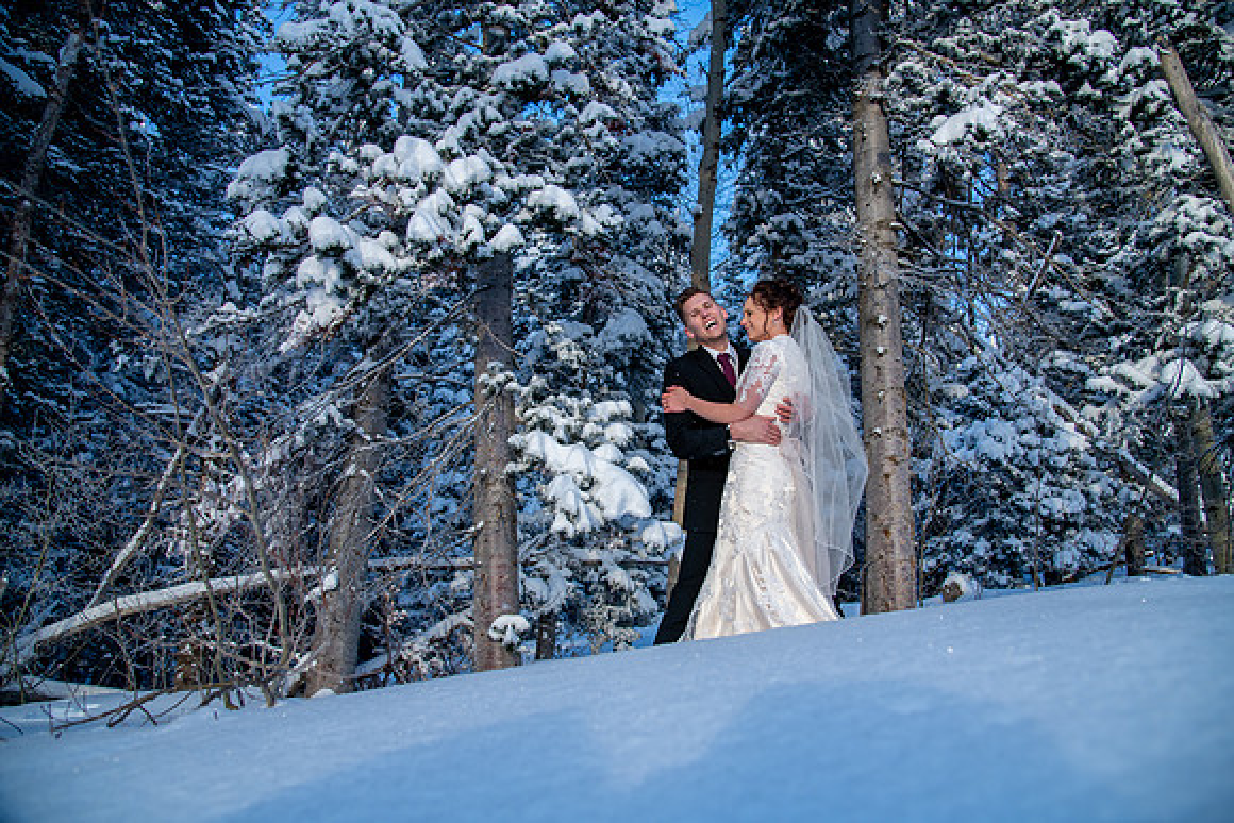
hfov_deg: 73.7
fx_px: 823
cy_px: 412
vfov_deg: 53.2
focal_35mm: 24
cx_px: 617
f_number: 5
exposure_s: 1/320
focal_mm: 24
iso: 320
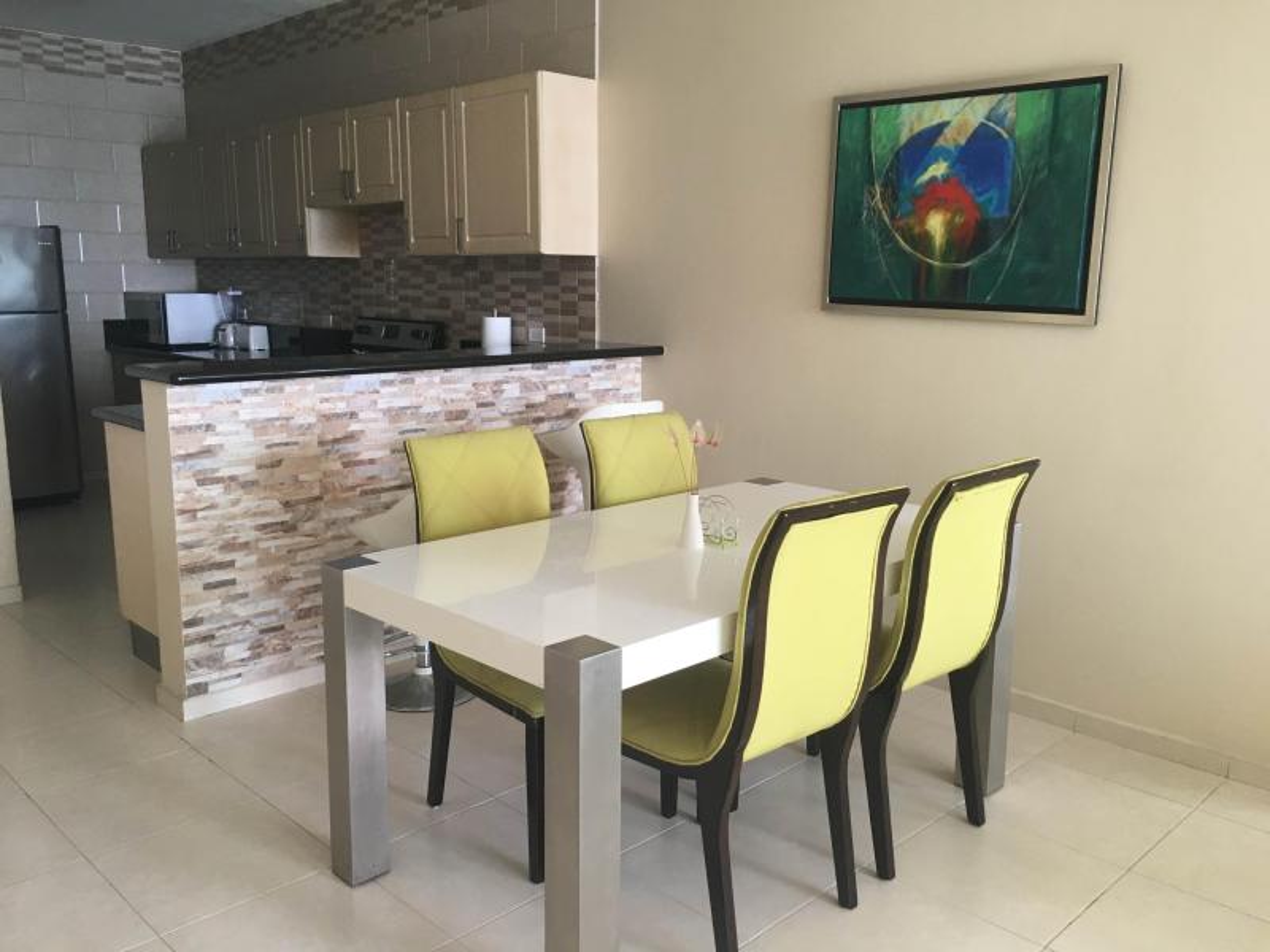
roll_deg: +0.0
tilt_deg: -10.5
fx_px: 1064
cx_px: 635
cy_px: 476
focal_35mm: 29
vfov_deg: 48.2
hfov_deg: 61.7
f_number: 2.2
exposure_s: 1/30
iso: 40
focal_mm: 4.15
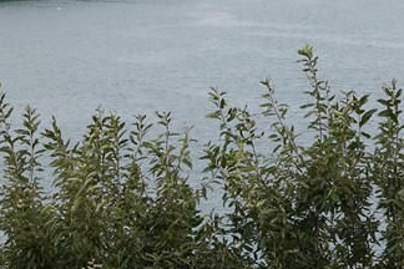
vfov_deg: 6.3
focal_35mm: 216
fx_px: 2424
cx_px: 216
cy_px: -167
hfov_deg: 9.5
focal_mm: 35
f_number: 16
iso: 200
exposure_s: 1/100
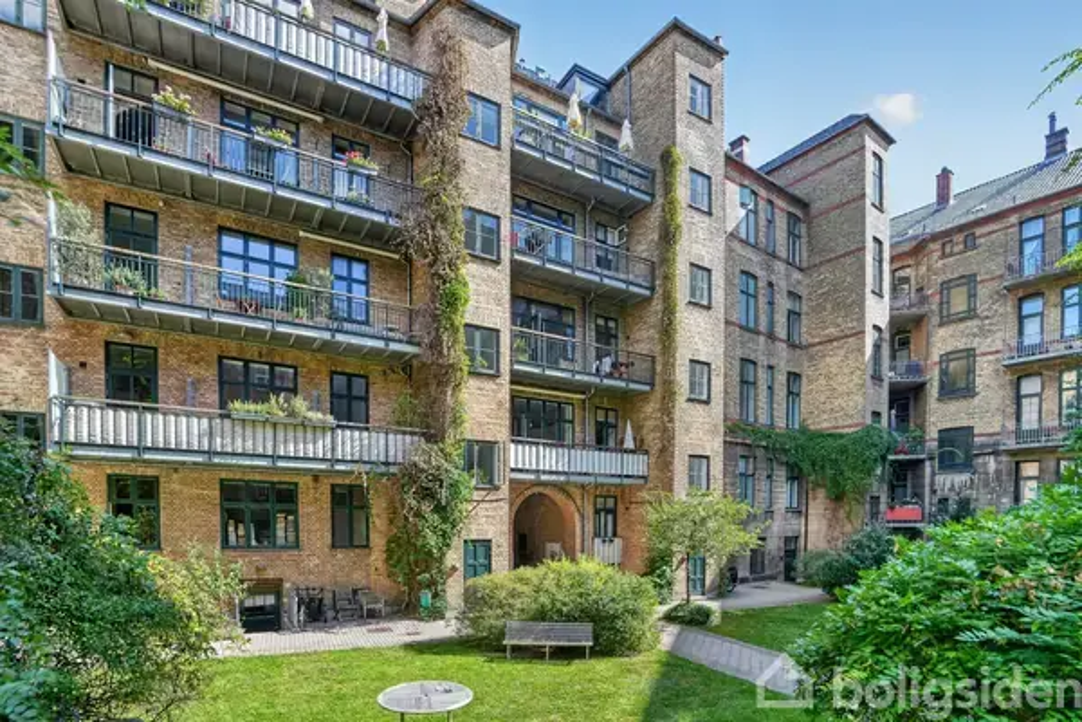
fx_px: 481
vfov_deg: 73.7
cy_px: 361
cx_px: 541
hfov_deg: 96.7
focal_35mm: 16
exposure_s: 1/25
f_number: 9
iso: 400
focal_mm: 16
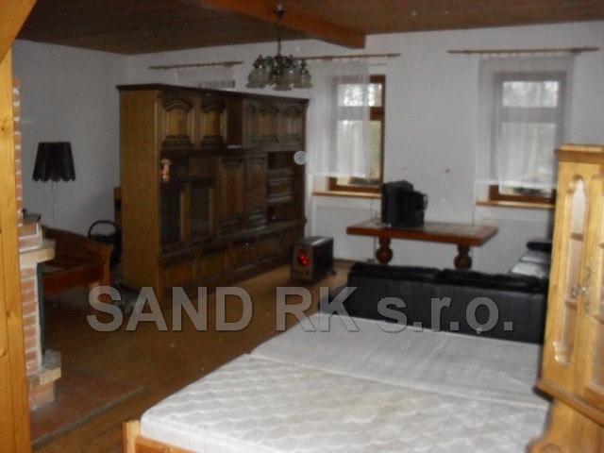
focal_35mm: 35
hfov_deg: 52.6
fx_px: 611
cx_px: 302
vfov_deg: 40.7
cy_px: 226
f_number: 3.2
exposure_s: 1/45
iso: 400
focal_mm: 6.3
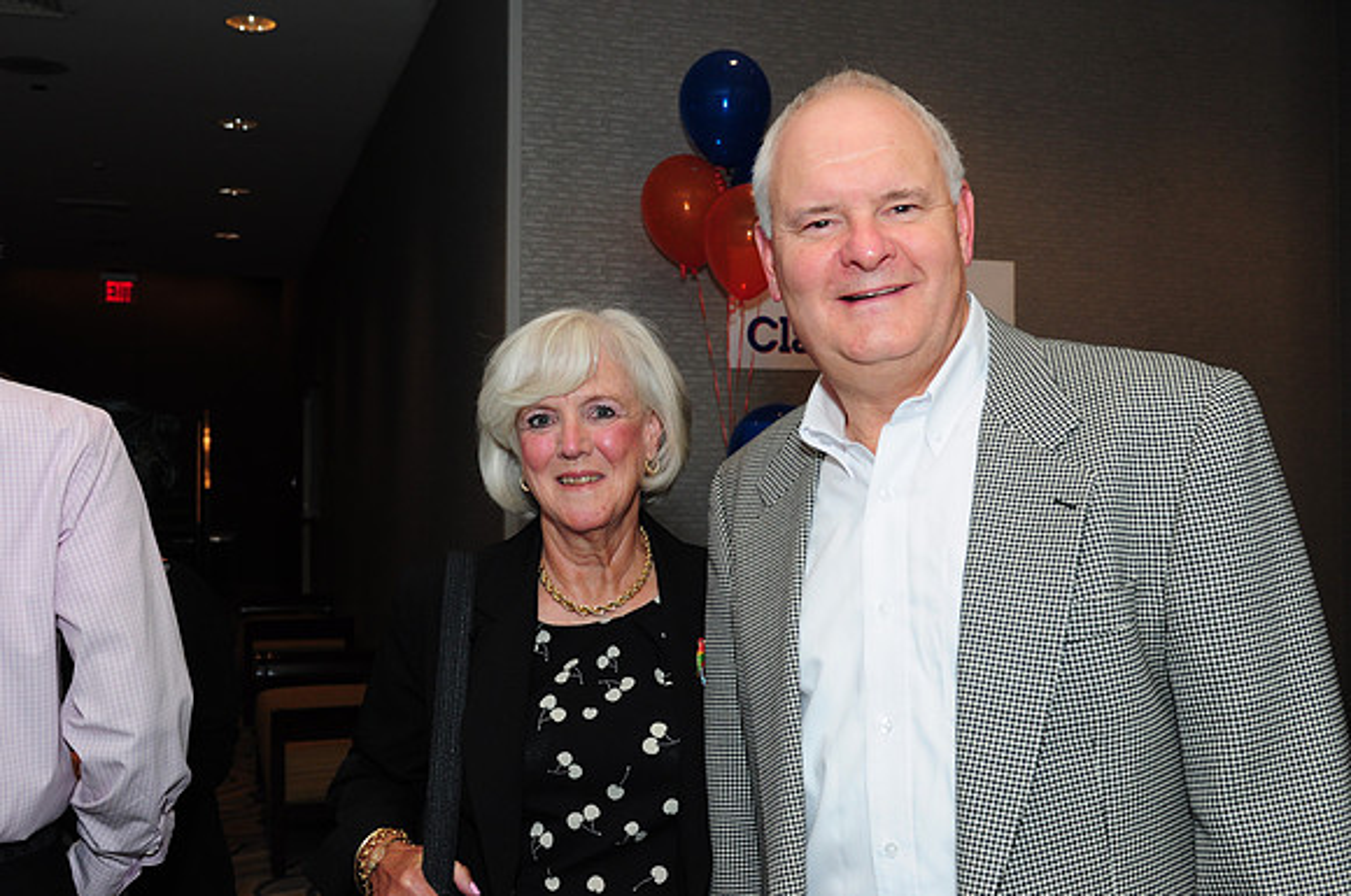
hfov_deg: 49.6
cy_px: 448
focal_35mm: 39
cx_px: 676
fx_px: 1462
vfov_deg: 34.1
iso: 500
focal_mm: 26
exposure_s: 1/60
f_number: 5
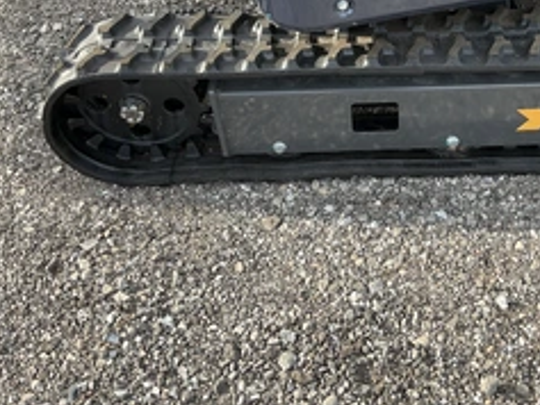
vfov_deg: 29.1
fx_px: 765
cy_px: 82
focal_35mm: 49
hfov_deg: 38.1
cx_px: 390
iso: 25
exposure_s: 1/346
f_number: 1.8
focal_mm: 3
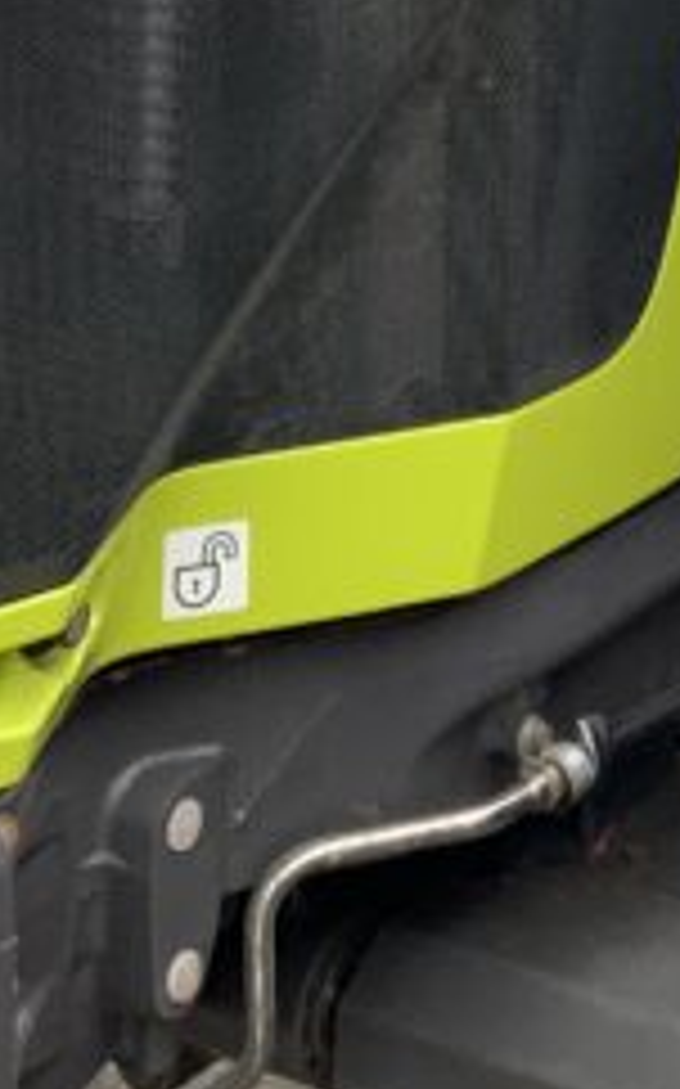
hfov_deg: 10.0
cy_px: -324
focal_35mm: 130
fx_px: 3859
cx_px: 558
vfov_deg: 15.3
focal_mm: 3
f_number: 1.8
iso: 16
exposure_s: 1/302
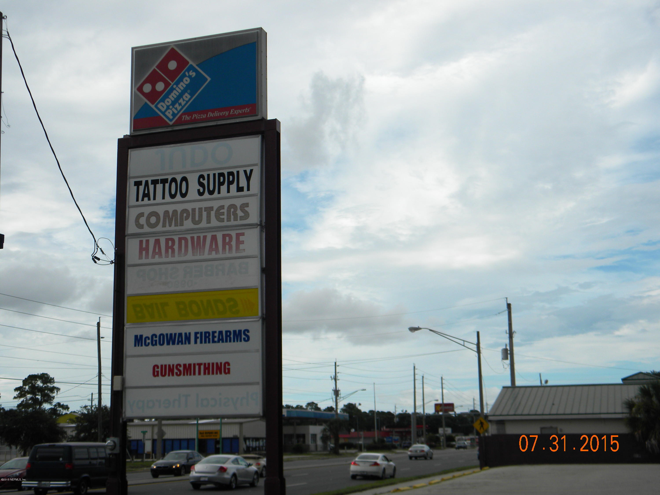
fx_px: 896
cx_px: 330
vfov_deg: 30.9
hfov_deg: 40.4
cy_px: 248
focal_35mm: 47
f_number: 7.8
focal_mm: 8.6
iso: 80
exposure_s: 1/255
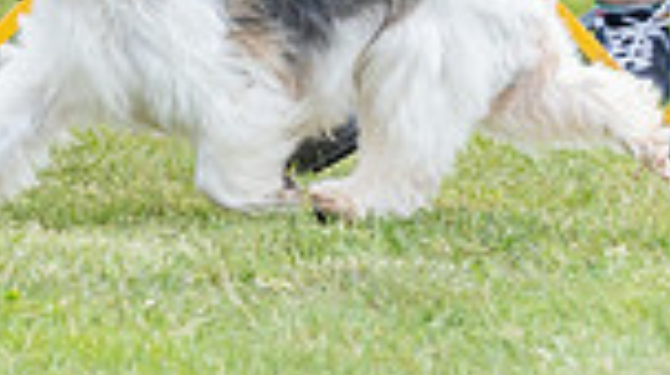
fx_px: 13785
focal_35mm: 777
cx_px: 34
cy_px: -414
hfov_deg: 2.8
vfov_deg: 1.6
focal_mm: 154
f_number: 4
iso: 400
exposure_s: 1/640
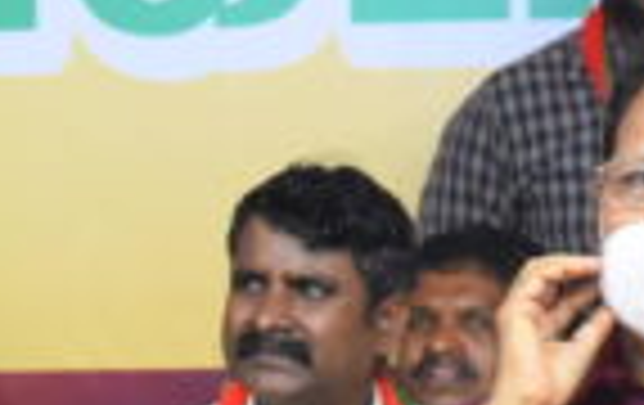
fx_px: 11820
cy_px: 630
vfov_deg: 2.0
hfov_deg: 3.1
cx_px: -27
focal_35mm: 672
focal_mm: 105
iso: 2000
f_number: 9
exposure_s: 1/125
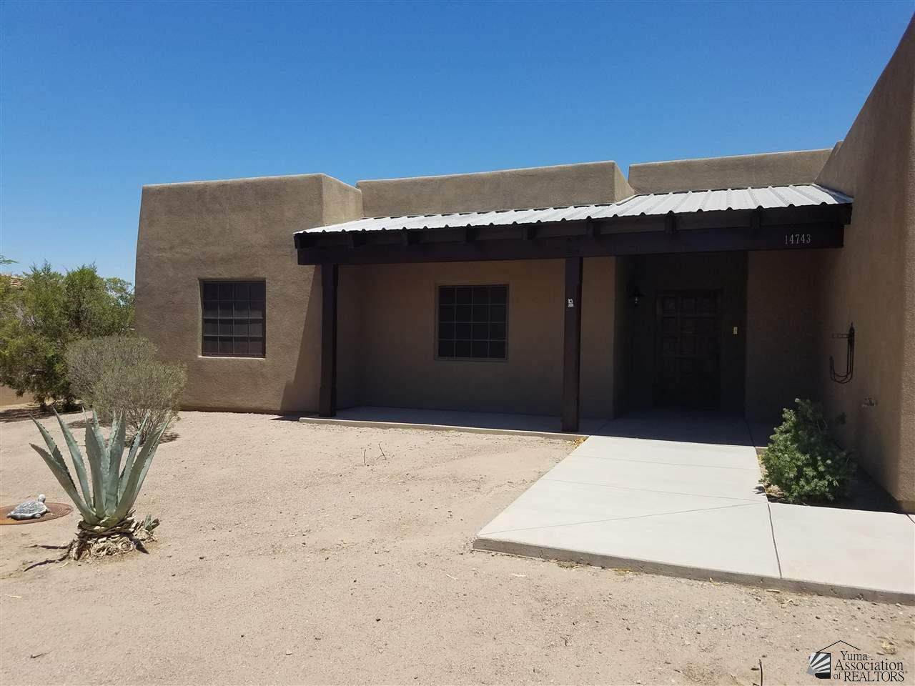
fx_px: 687
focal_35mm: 26
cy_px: 343
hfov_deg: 67.3
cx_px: 458
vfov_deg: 53.1
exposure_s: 1/3496
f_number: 1.7
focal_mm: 4.2
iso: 50
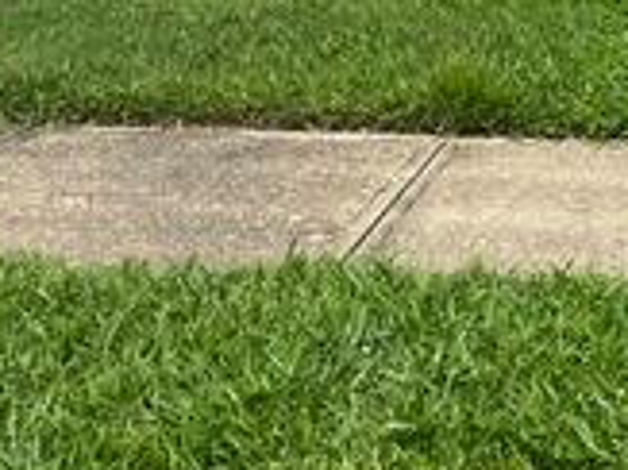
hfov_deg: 24.1
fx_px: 1450
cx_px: 489
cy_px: -114
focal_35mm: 80
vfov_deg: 17.4
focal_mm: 5.1
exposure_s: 1/5076
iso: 50
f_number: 1.6
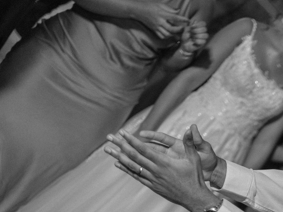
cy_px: 299
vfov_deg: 13.2
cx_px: 380
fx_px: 875
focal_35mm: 107
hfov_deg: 17.2
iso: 2000
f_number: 1.4
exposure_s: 1/400
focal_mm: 35
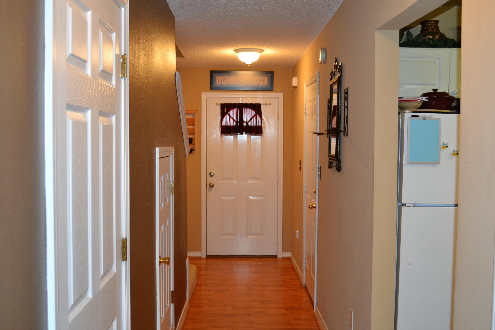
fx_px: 536
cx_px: 248
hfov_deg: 49.6
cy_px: 165
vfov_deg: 34.2
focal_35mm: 39
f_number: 4.2
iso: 1000
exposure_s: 1/60
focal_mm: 26
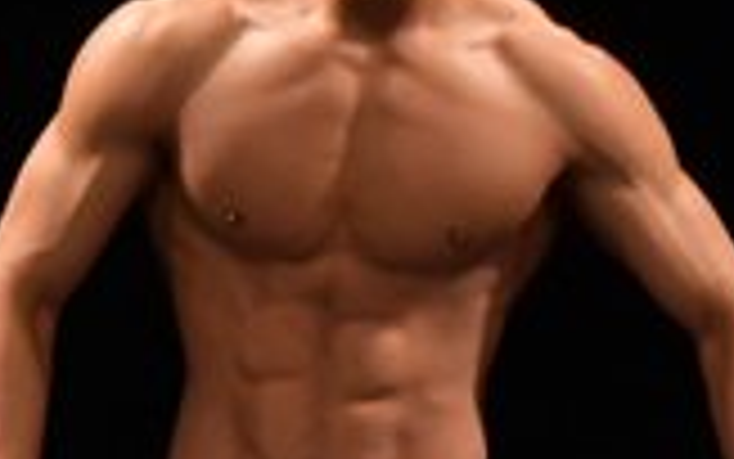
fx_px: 29056
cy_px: 698
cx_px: 592
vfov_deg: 0.9
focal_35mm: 1452
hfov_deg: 1.4
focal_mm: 200
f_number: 5.6
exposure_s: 1/400
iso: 3200
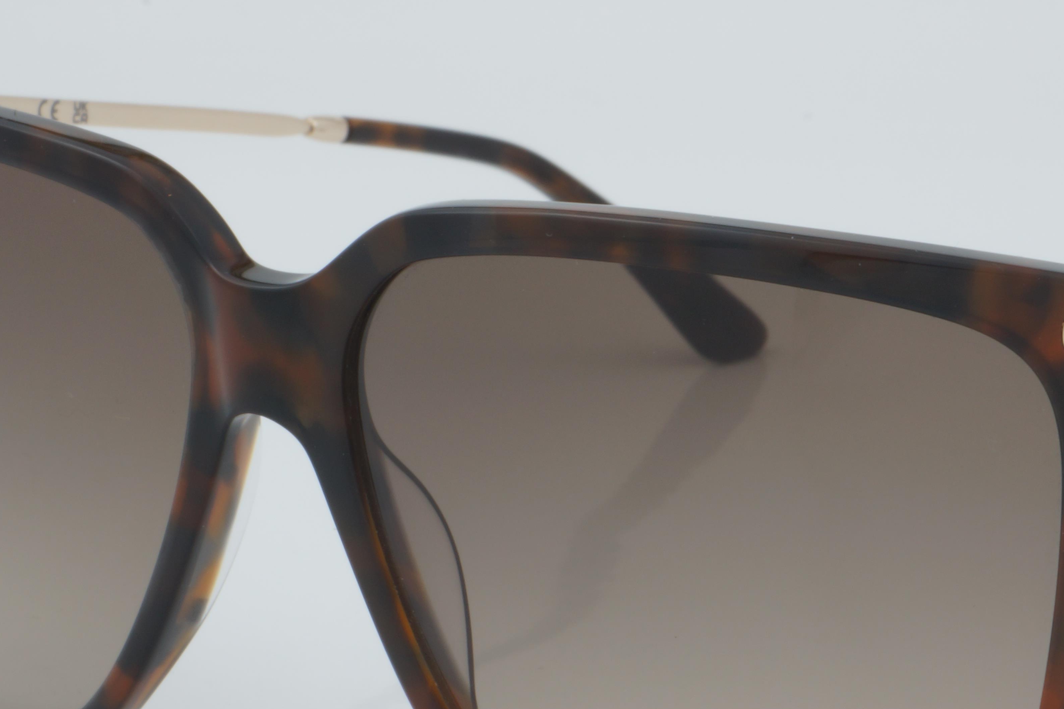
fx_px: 4197
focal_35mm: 142
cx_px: 634
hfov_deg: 14.4
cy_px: 515
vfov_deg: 9.6
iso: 100
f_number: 32
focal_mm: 50
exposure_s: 1/4
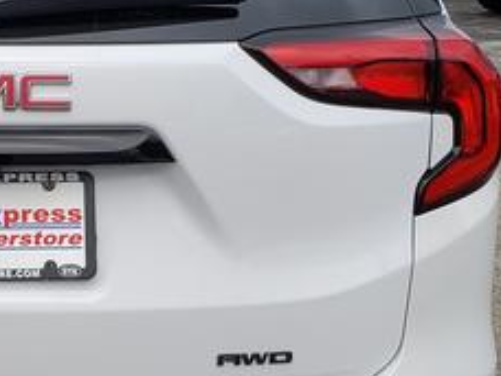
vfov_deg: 20.2
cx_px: -22
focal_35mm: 73
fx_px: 1057
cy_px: 204
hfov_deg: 25.1
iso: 50
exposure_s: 1/744
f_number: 2.4
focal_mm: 4.3
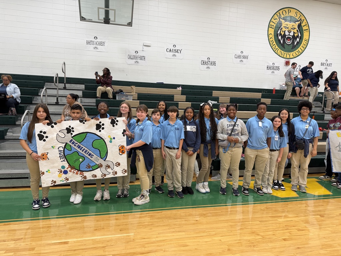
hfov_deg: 71.6
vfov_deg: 56.8
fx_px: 236
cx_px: 170
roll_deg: -2.0
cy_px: 128
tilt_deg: -4.6
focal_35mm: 24
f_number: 1.78
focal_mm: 6.76
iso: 200
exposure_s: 1/121
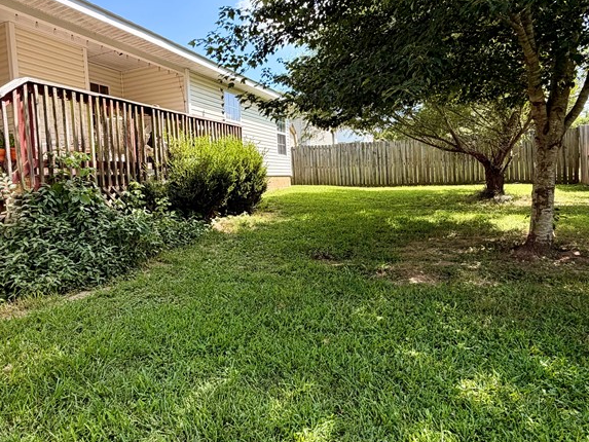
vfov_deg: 54.9
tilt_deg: -4.9
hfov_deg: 68.9
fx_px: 425
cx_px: 245
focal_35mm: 25
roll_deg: +3.1
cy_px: 217
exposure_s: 1/502
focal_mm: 2.22
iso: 50
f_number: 2.2
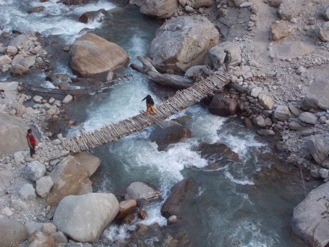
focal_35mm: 58
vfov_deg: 25.2
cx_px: 164
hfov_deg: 33.2
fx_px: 551
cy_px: 124
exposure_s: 1/125
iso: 500
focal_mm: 10.3
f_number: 4.9
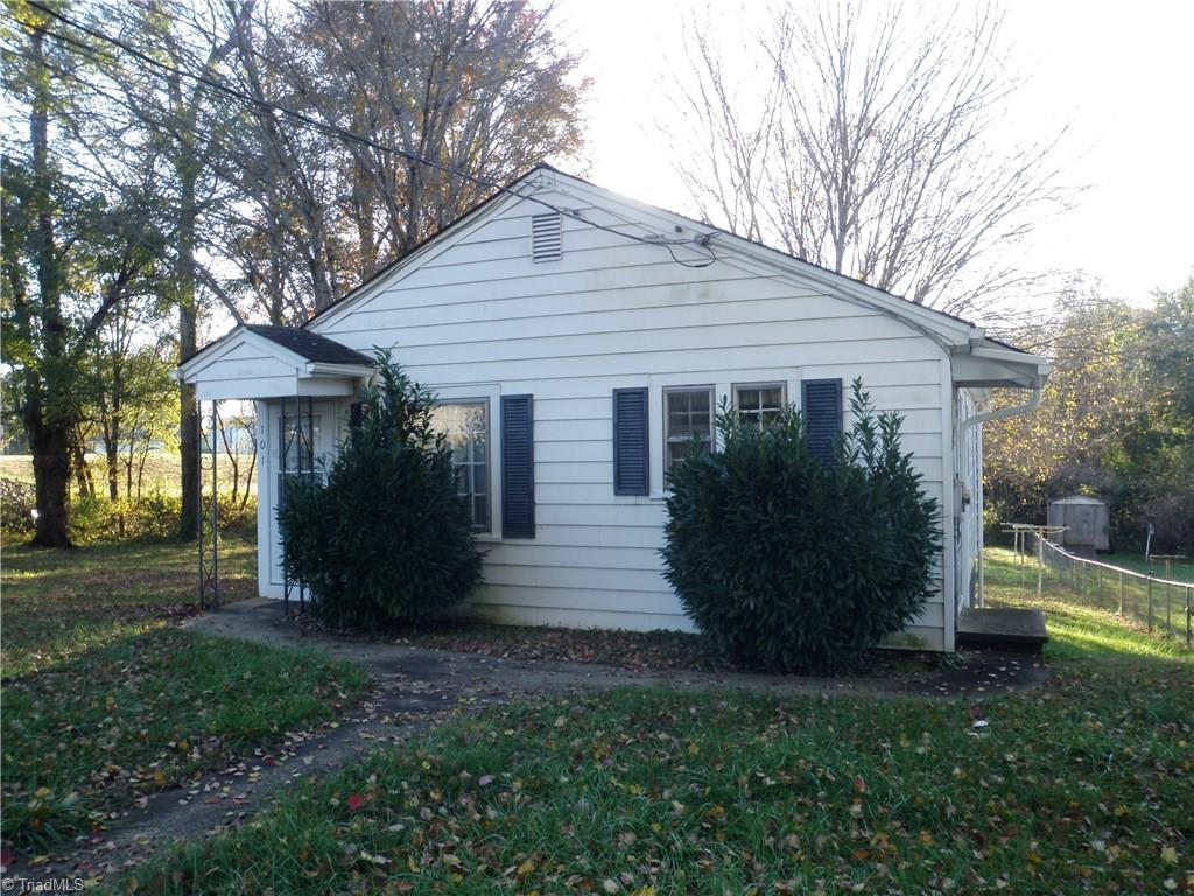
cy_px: 448
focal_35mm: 28
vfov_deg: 49.7
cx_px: 597
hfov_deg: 63.4
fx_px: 966
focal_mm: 5
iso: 50
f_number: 3.5
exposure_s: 1/60
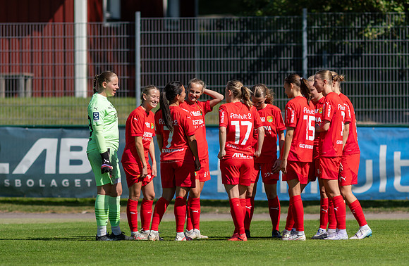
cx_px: 244
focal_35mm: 544
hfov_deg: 3.8
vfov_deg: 2.5
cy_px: 160
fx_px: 6134
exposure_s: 1/3200
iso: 100
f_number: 3.2
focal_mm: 300
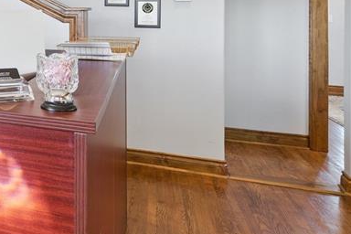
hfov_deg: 39.7
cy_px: 11
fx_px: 390
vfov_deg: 31.4
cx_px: -33
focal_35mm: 40
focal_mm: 10
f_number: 6.3
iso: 200
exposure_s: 1/25
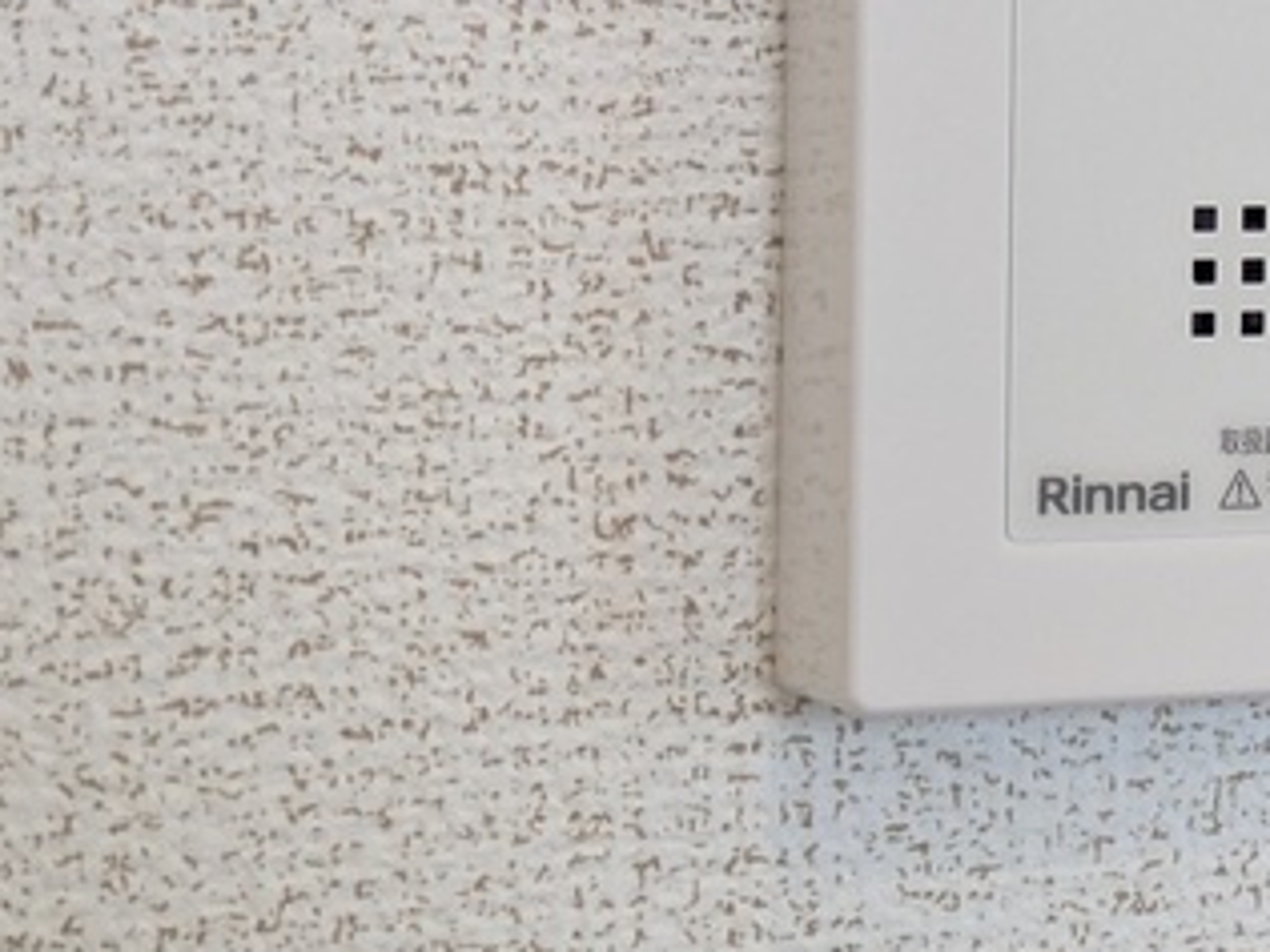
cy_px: -96
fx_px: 5687
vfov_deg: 9.5
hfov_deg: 12.4
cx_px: 1575
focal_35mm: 155
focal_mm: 5.43
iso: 128
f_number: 1.89
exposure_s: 1/120
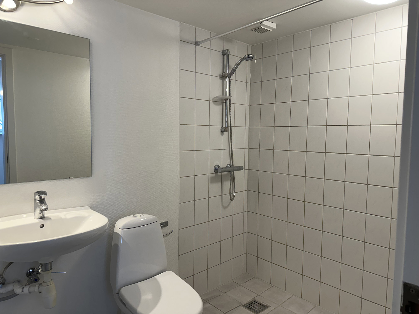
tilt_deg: -4.6
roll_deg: -0.4
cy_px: 157
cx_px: 210
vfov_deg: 56.8
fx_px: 291
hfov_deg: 71.6
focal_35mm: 24
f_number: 1.78
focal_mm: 6.86
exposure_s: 1/100
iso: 100
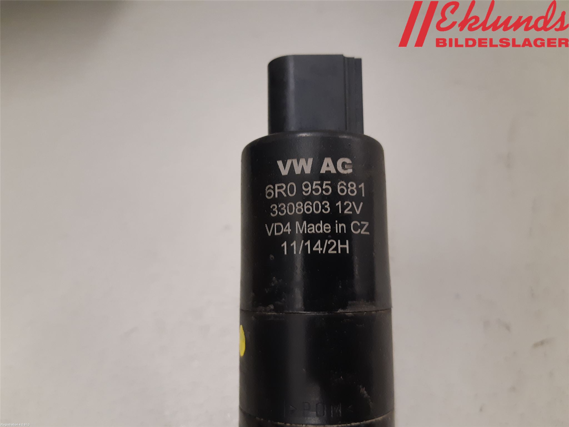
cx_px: 284
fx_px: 427
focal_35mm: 26
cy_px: 214
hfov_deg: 67.3
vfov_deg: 53.1
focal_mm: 3.93
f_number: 1.7
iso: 200
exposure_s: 1/50
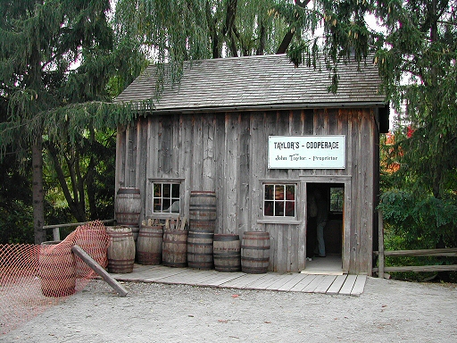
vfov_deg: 37.7
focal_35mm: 38
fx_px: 502
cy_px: 172
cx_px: 228
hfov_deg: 49.0
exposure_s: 1/254
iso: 100
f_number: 2.8
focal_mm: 8
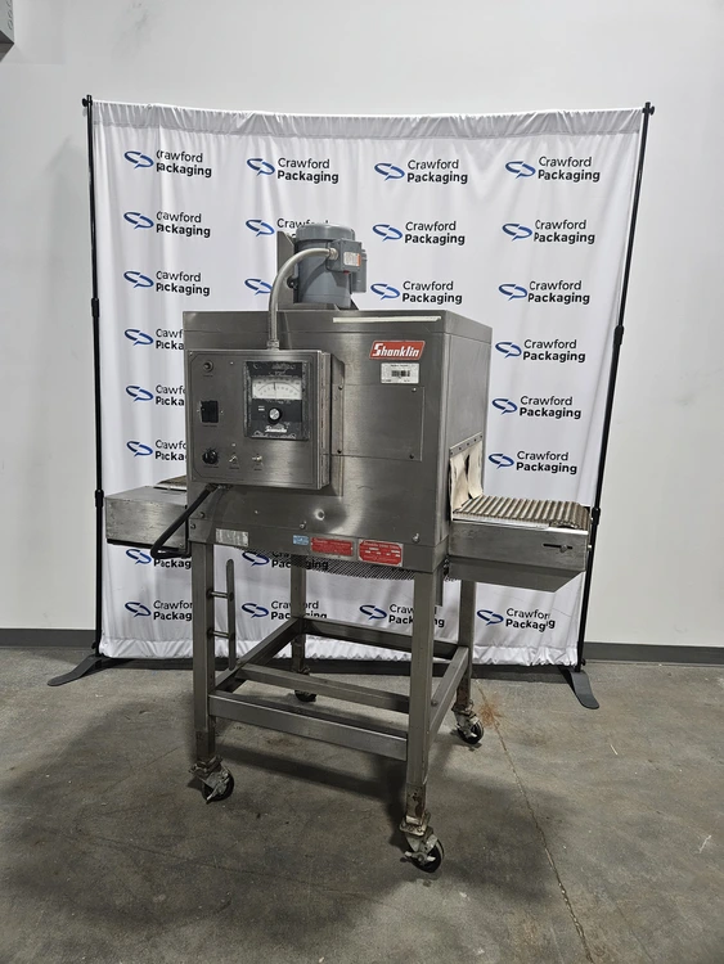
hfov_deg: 58.9
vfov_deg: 73.9
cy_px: 482
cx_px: 362
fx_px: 641
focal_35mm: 23
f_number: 1.8
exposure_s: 1/170
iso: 400
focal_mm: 5.4
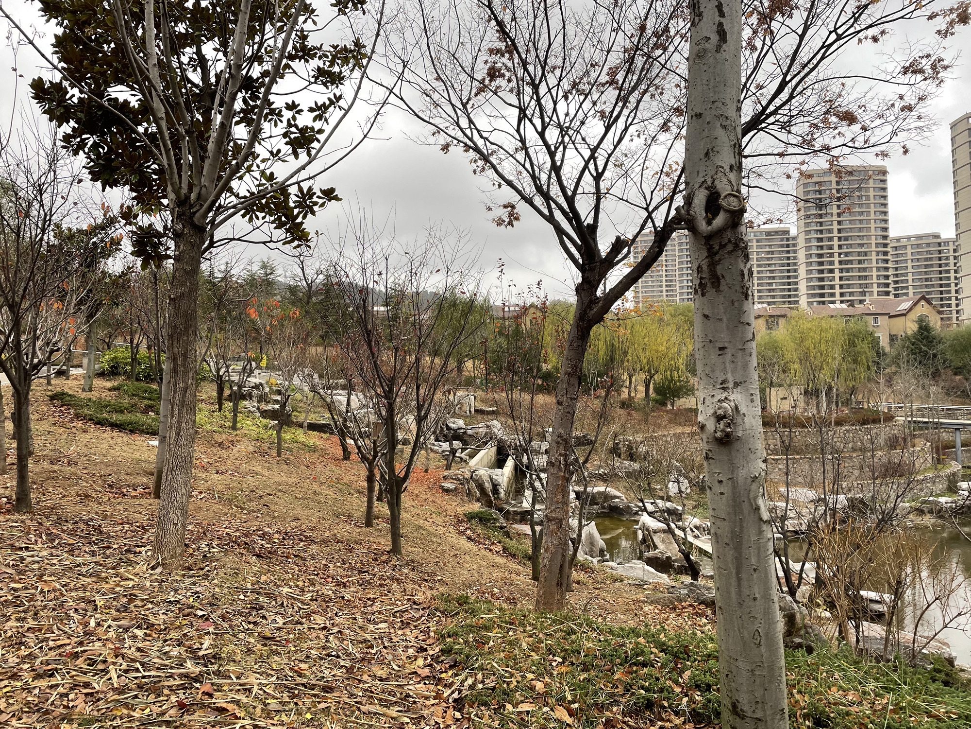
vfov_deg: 53.1
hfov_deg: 67.3
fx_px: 729
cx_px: 486
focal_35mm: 26
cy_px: 364
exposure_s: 1/242
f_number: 1.6
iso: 32
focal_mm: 4.2
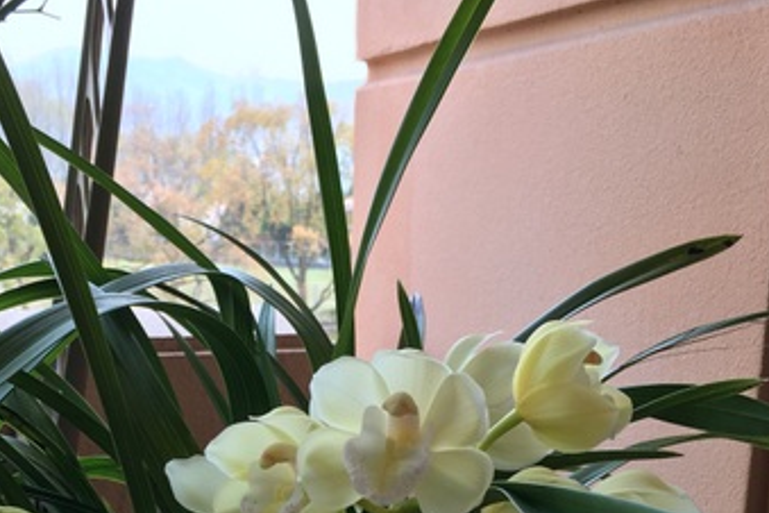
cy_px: 558
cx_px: 277
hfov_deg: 34.8
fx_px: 1217
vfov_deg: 22.5
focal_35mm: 57
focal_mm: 4.15
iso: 25
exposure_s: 1/120
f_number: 2.2
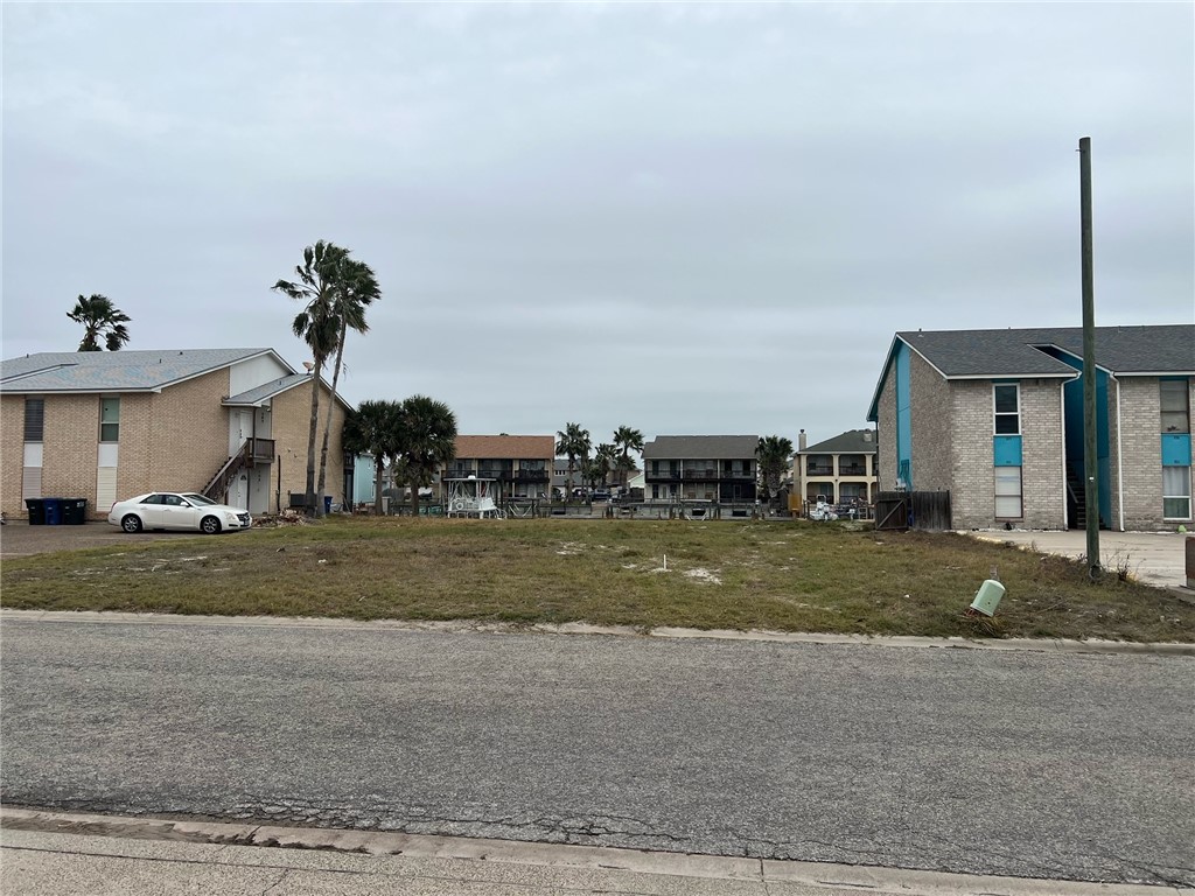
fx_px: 898
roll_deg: -1.0
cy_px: 448
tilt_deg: +2.9
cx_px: 598
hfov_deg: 67.3
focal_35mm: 26
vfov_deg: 53.1
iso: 50
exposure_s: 1/5587
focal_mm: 5.7
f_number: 1.5
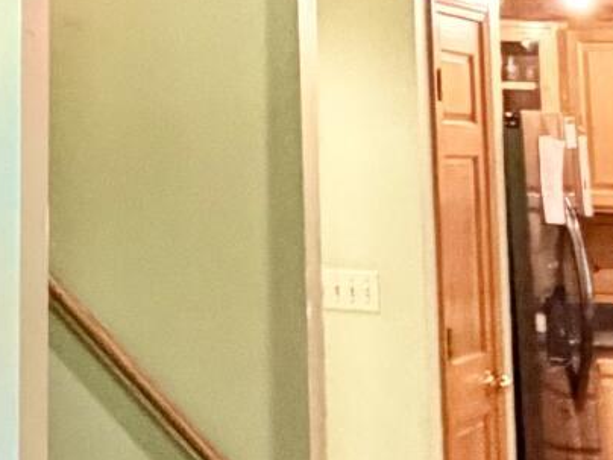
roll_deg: -0.5
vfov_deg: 13.2
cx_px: -50
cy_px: -281
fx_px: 1842
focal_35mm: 104
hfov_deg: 18.2
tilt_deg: +13.6
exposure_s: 1/60
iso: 1000
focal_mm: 2.22
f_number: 2.2
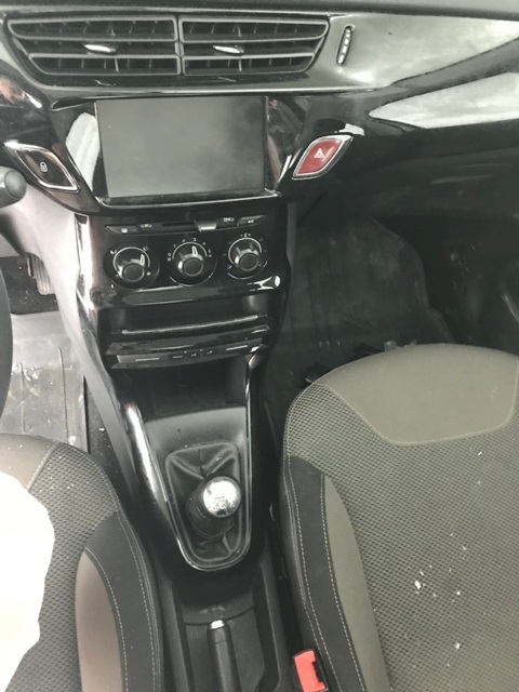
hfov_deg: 49.7
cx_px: 260
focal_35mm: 28
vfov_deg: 63.4
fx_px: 560
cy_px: 346
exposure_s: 1/4
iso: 100
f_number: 1.8
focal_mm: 3.99
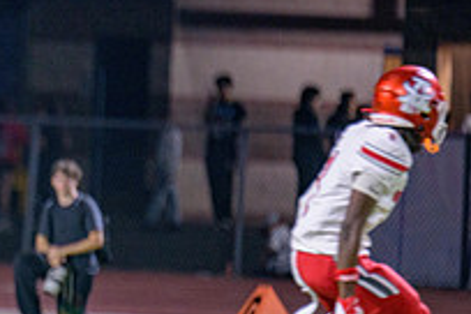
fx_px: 11185
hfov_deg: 2.4
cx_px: -148
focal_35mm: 855
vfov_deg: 1.6
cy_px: 253
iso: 2000
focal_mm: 300
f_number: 2.8
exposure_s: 1/250
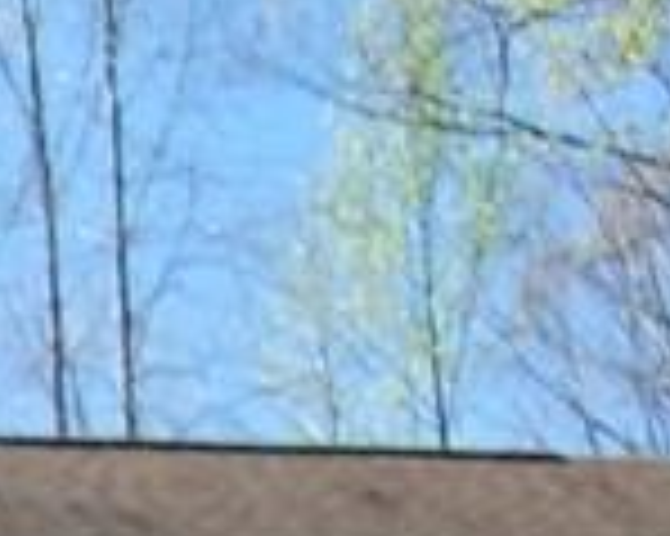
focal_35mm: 181
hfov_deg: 9.8
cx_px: -746
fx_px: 3587
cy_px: 923
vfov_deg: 8.3
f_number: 10.4
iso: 200
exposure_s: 1/140
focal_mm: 4.9
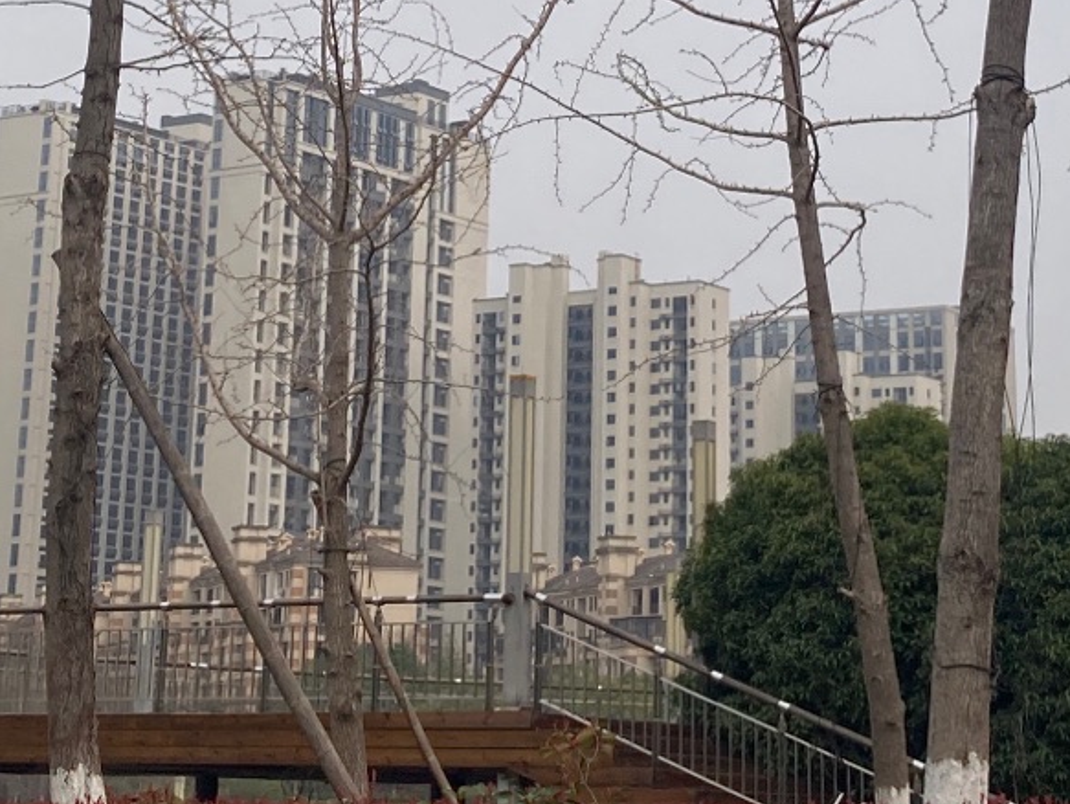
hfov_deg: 20.4
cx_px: 571
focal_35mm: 96
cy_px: -99
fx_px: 2969
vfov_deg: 15.0
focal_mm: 3.99
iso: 20
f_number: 1.8
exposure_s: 1/1845
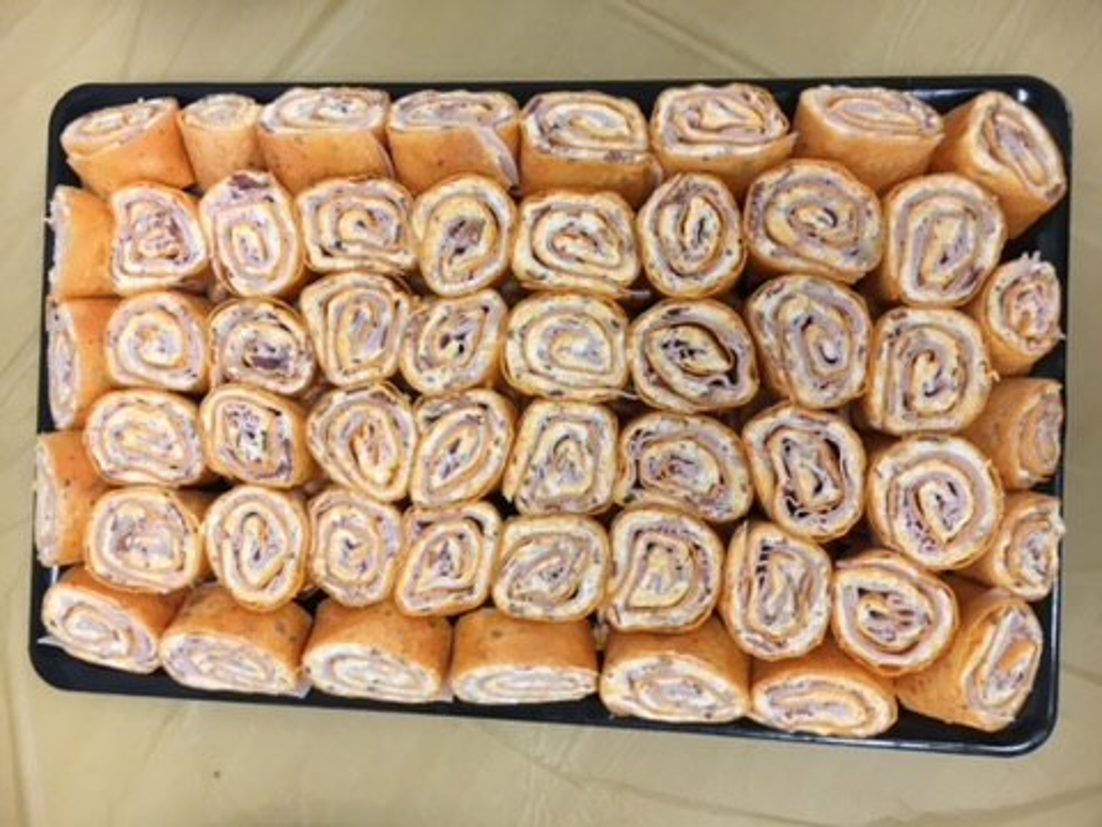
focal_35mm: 29
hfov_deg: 61.7
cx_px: 551
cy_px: 414
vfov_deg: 48.2
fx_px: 923
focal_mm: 4.15
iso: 64
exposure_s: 1/30
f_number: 2.2
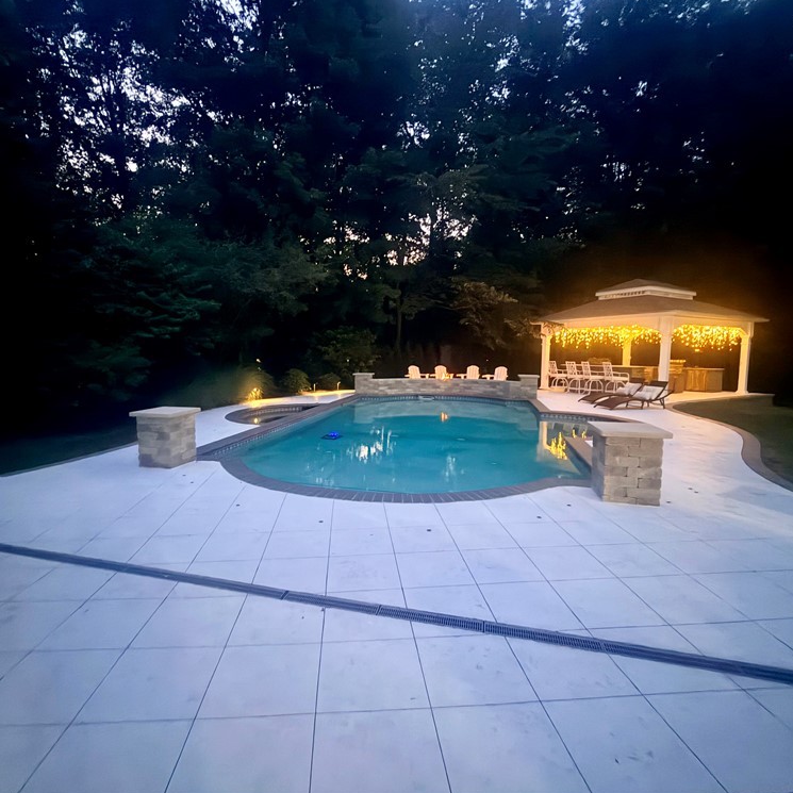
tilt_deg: -4.5
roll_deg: +0.3
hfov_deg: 83.9
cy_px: 390
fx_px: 441
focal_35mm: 17
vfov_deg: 84.0
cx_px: 375
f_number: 2.2
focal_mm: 2.22
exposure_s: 1/9
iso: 1250
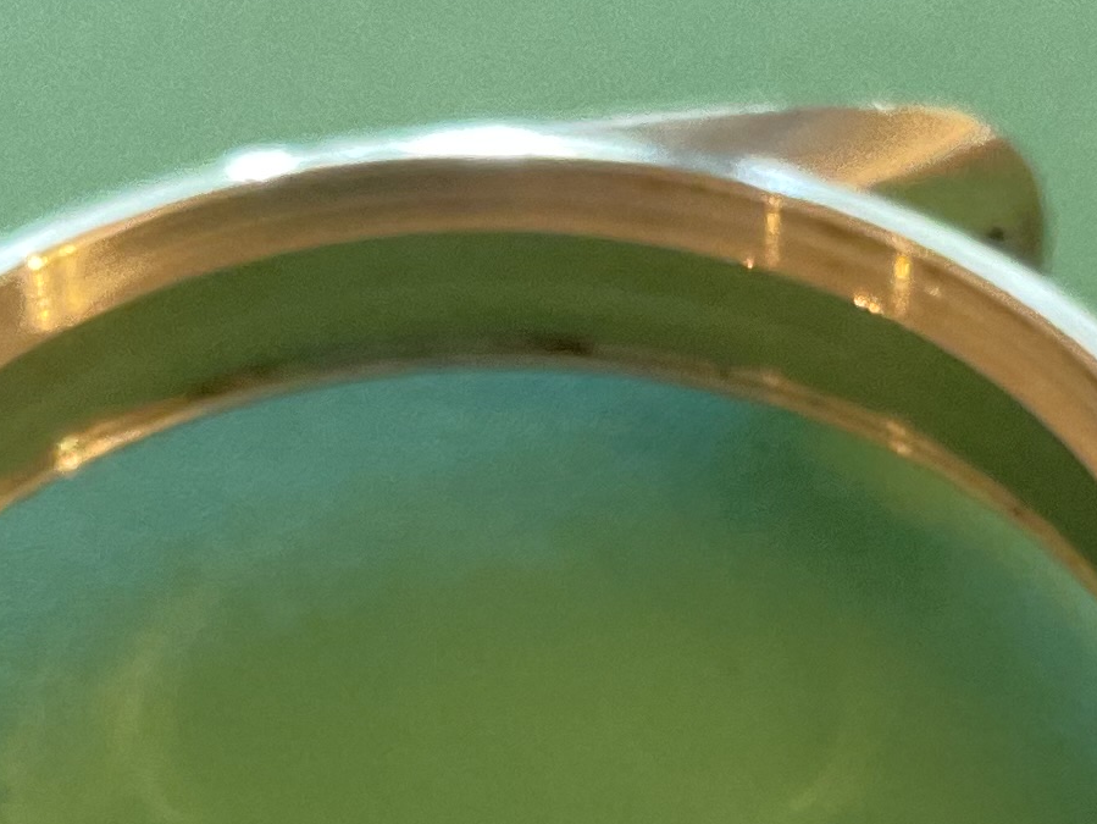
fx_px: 4121
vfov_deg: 11.0
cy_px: 1223
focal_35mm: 130
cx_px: 710
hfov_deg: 15.1
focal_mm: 3
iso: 160
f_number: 1.8
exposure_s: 1/60
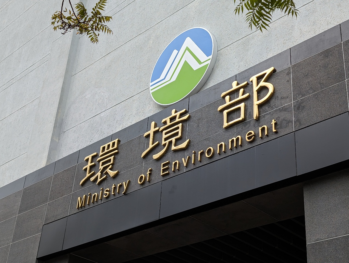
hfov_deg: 38.9
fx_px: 495
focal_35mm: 49
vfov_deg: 29.7
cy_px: 132
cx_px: 174
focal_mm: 6.9
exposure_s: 1/218
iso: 19
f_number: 1.68
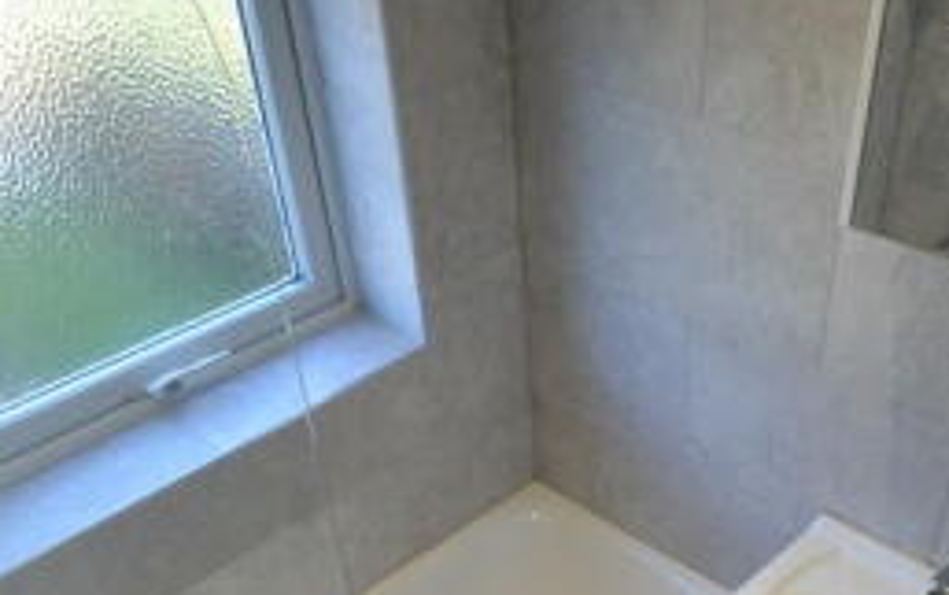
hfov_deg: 49.9
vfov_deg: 30.2
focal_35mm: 39
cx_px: 591
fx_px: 1009
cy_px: 617
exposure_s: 1/100
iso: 400
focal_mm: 10
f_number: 5
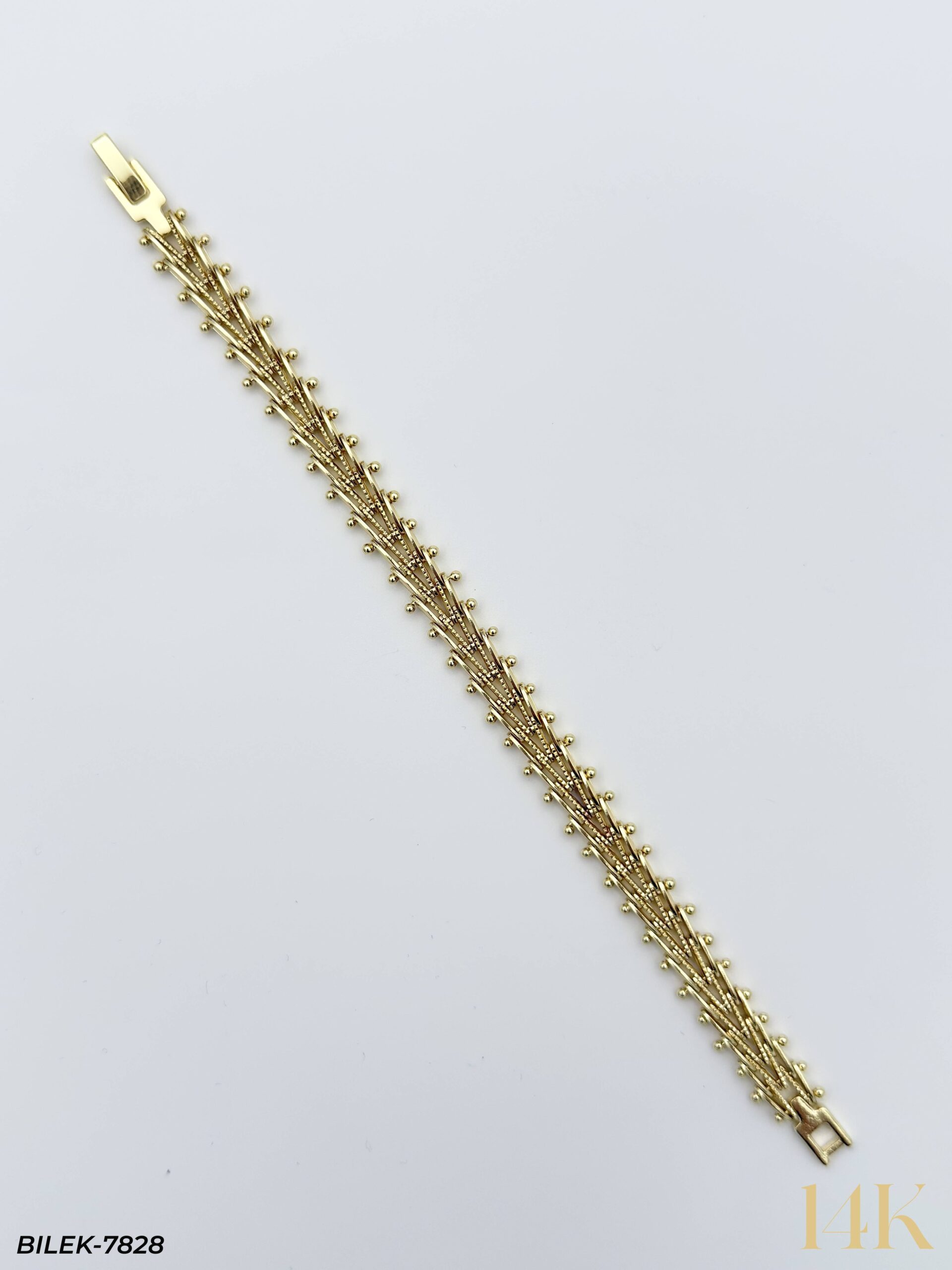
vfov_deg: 52.6
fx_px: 1283
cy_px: 635
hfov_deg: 40.7
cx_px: 476
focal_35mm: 35
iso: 100
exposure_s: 1/1406
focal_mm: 6.76
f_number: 1.78
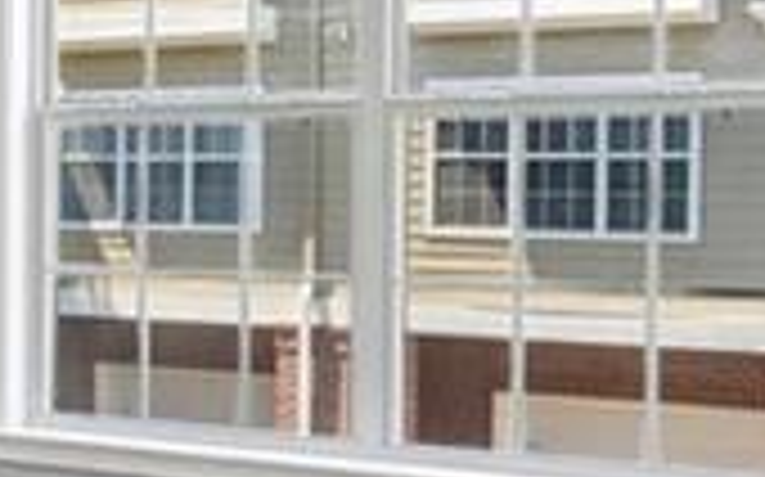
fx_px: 2042
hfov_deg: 17.0
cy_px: 223
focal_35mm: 98
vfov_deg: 13.3
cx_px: -662
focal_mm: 16
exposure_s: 1/40
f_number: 8
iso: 200
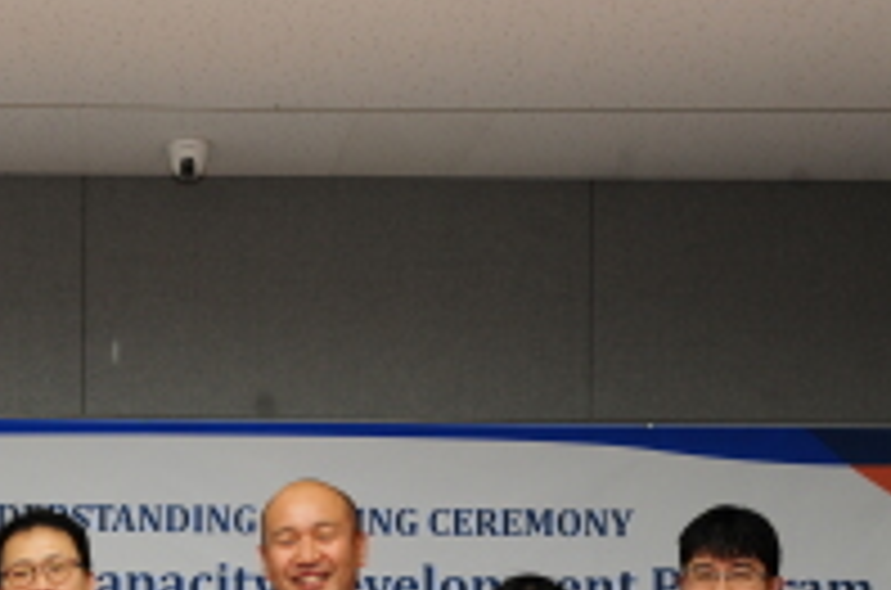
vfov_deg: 16.1
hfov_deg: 24.5
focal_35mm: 81
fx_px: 2000
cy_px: 703
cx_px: 122
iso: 640
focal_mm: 32
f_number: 5.6
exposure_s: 1/60
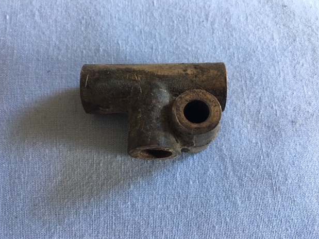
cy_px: 120
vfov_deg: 46.8
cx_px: 157
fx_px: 276
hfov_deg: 60.0
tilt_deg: -74.5
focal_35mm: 30
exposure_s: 1/33
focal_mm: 4.15
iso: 125
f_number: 2.2
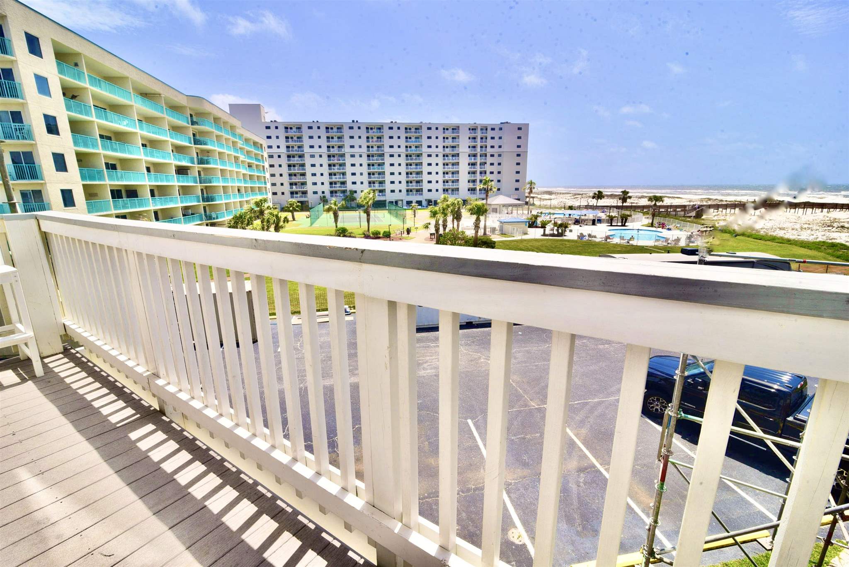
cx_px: 424
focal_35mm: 16
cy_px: 284
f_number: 22
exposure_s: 1/200
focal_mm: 16
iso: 400
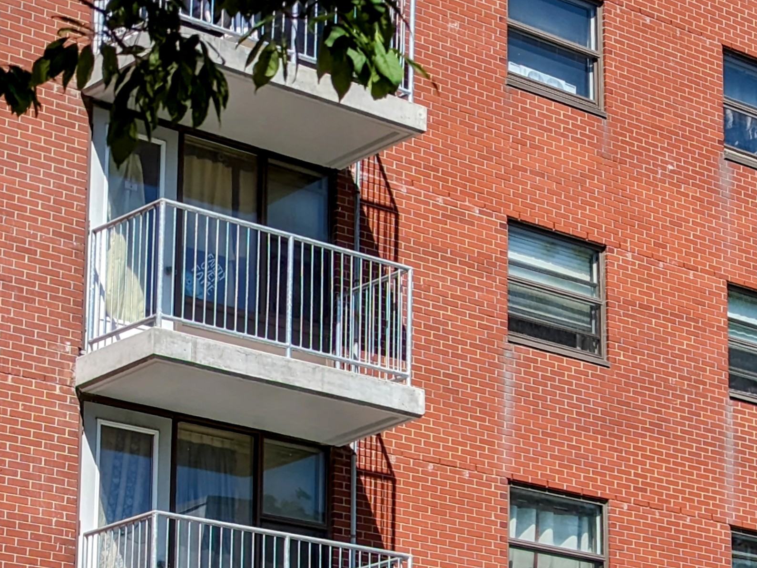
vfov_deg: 12.4
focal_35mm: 118
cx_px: 854
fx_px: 2581
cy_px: 622
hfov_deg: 16.2
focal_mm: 6.81
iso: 43
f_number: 1.85
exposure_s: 1/2710
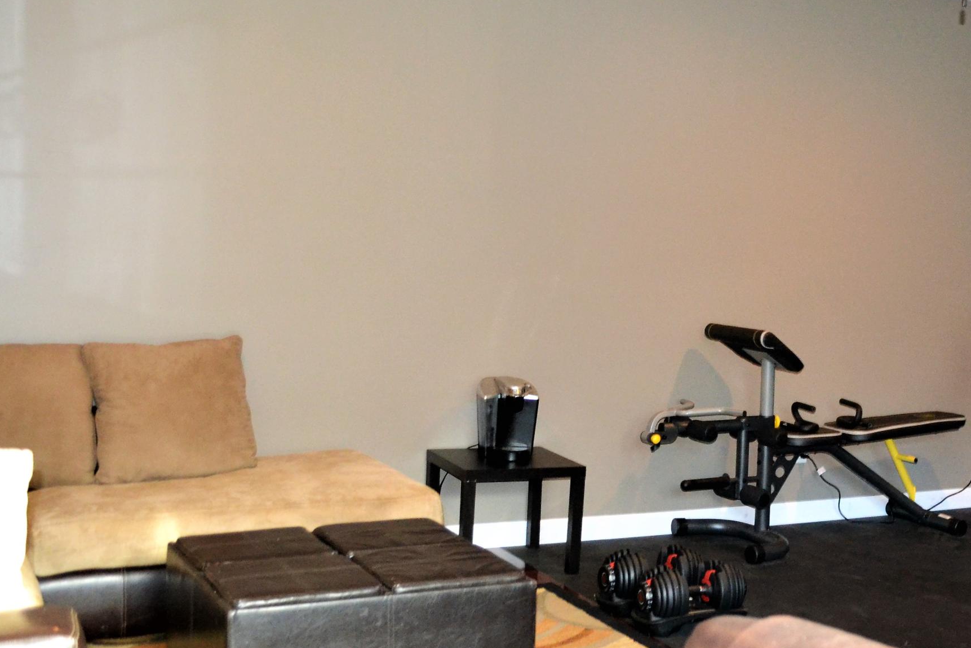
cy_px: 280
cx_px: 743
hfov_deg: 40.6
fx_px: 1268
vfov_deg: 28.6
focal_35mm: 47
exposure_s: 1/60
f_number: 3.5
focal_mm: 18
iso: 2000
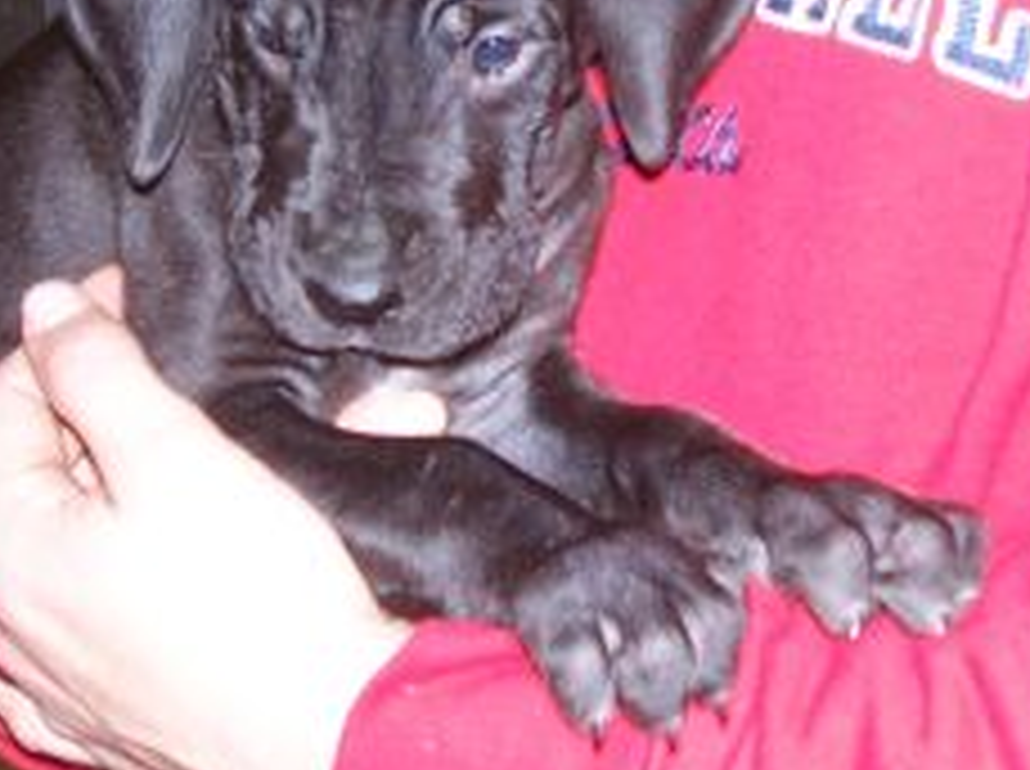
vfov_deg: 15.0
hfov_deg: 20.0
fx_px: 2911
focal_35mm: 98
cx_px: 666
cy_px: 284
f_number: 2.8
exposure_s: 1/60
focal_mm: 6
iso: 140
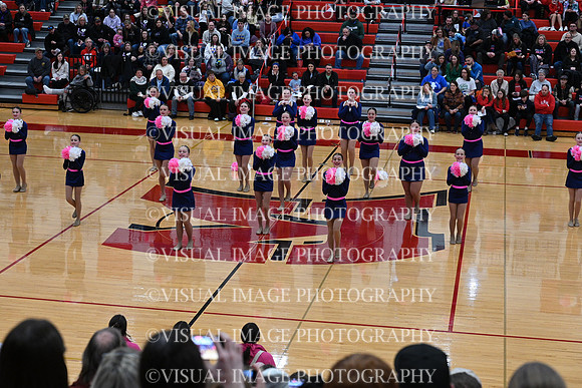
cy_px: 194
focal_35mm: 70
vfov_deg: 19.5
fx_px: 1132
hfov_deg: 28.8
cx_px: 291
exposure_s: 1/400
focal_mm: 70
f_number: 4
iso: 4000
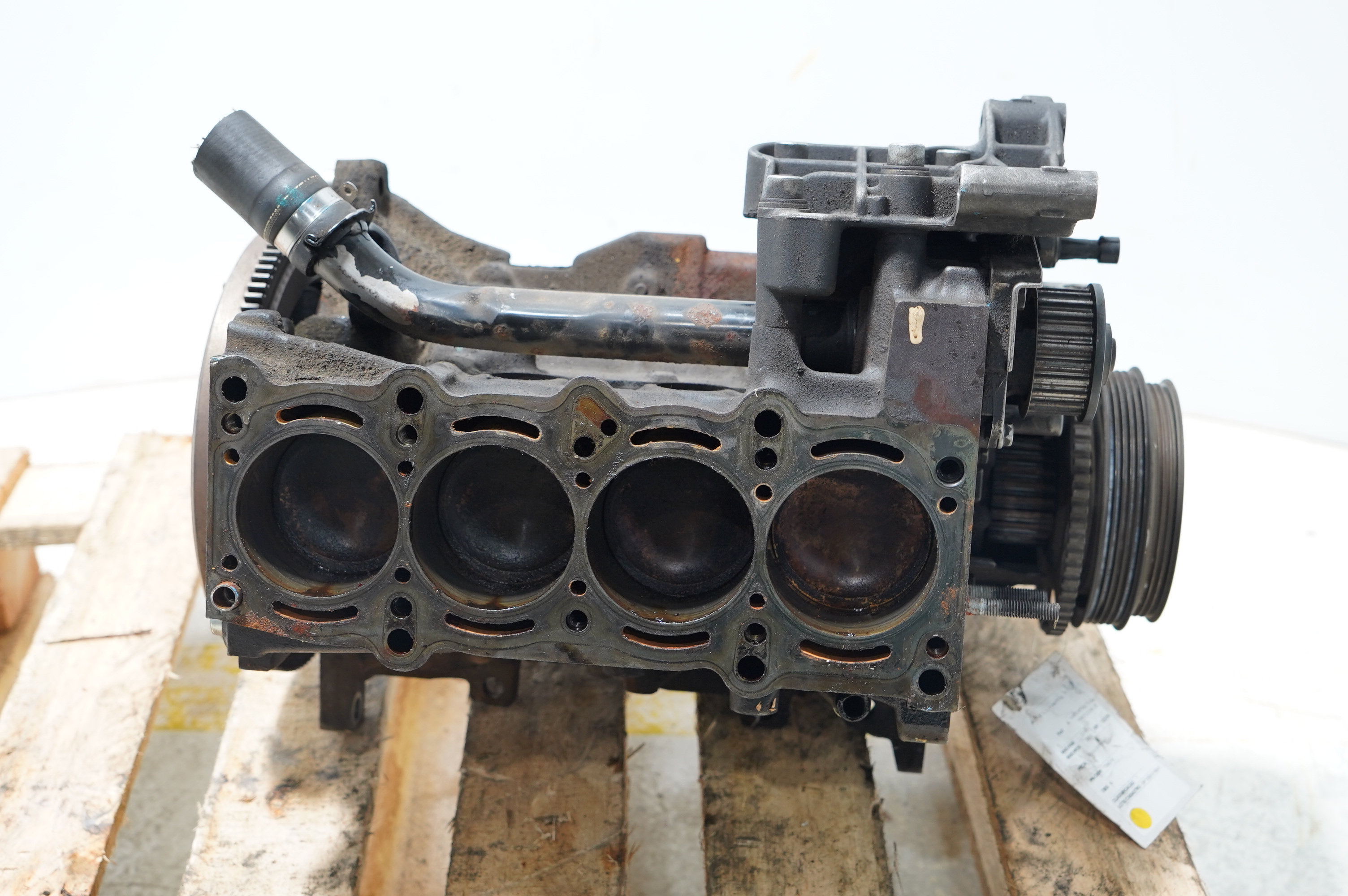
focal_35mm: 45
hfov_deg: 43.6
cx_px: 674
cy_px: 448
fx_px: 1683
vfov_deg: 29.8
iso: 500
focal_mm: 30
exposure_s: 1/60
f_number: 4
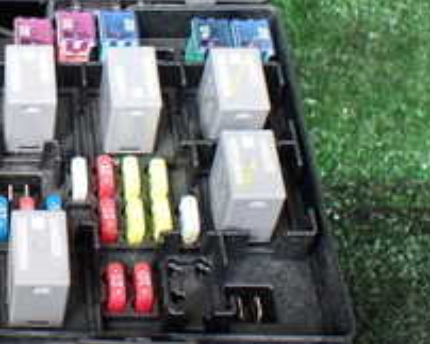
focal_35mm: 87
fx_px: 1108
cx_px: -79
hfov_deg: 20.6
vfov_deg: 17.4
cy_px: 34
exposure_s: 1/125
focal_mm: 5.4
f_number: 2.3
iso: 320
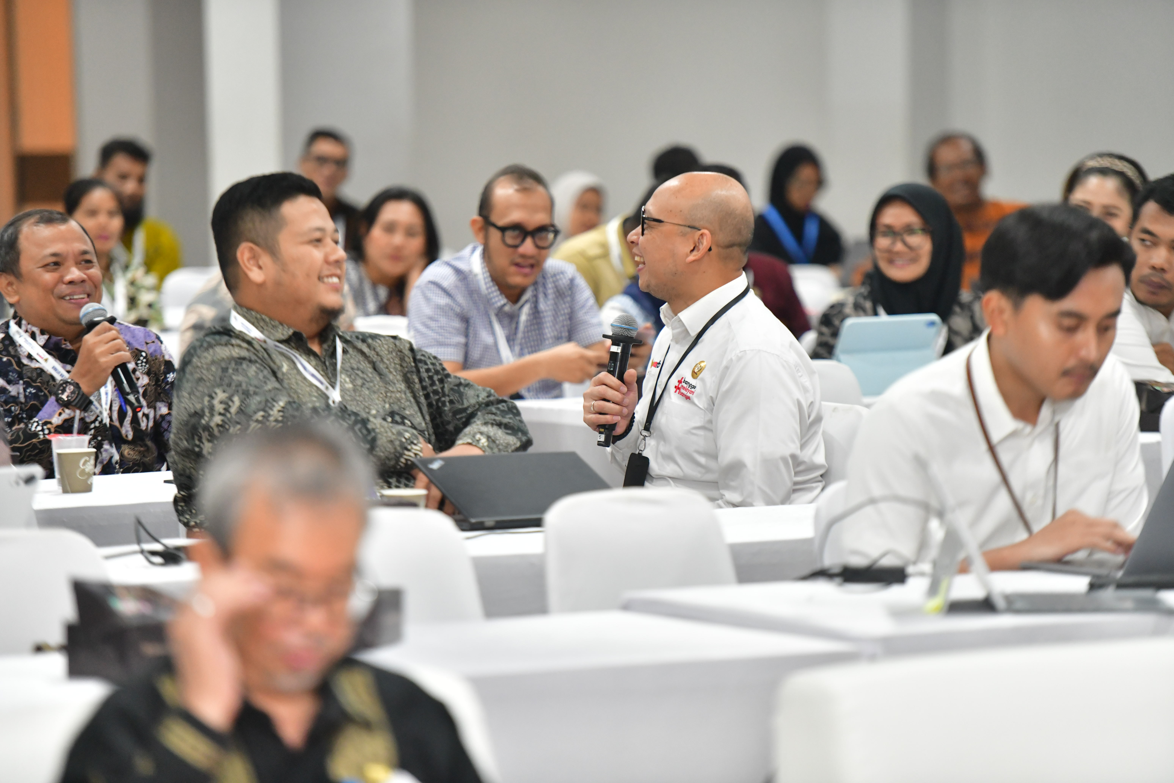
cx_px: 587
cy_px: 392
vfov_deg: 7.6
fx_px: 5870
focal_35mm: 180
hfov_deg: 11.4
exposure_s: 1/250
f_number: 2.8
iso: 2500
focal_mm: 180
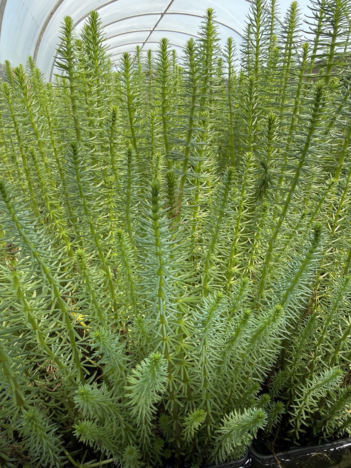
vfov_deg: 71.6
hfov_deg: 56.8
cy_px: 234
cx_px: 176
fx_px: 324
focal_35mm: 24
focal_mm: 2.22
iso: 50
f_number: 2.2
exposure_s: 1/437
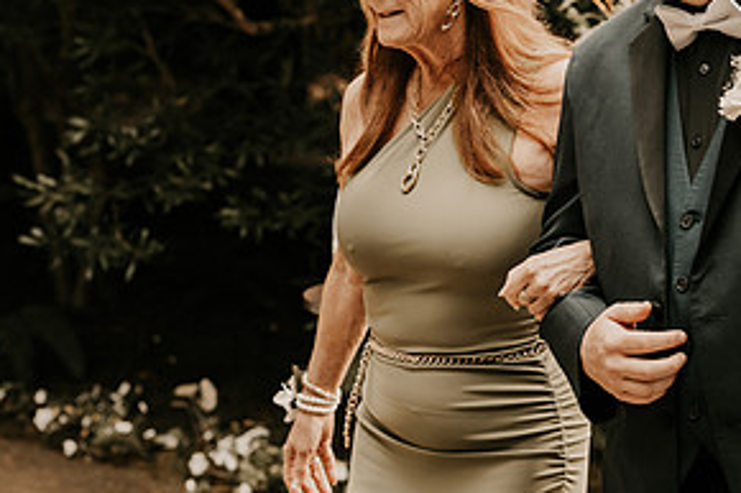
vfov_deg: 13.6
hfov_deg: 20.1
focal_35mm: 100
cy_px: 52
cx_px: 652
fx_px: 2057
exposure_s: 1/1250
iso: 400
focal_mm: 50
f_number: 3.2
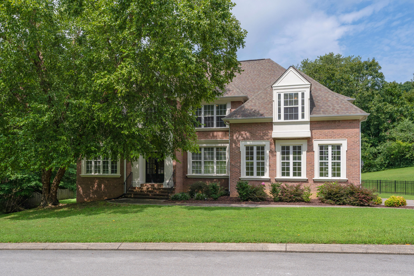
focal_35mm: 29
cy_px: 138
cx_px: 207
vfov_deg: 45.0
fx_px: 333
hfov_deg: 63.7
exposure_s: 1/1000
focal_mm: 29
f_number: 8
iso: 320
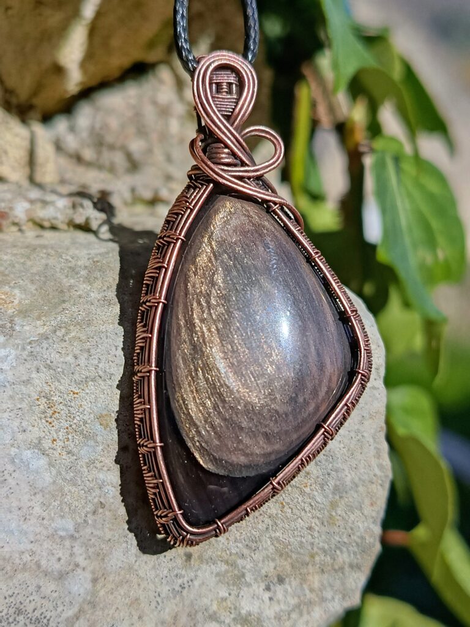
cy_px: 314
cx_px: 235
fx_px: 869
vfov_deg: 39.7
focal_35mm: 48
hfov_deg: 30.3
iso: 51
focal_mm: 5.24
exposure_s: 1/643
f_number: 1.7
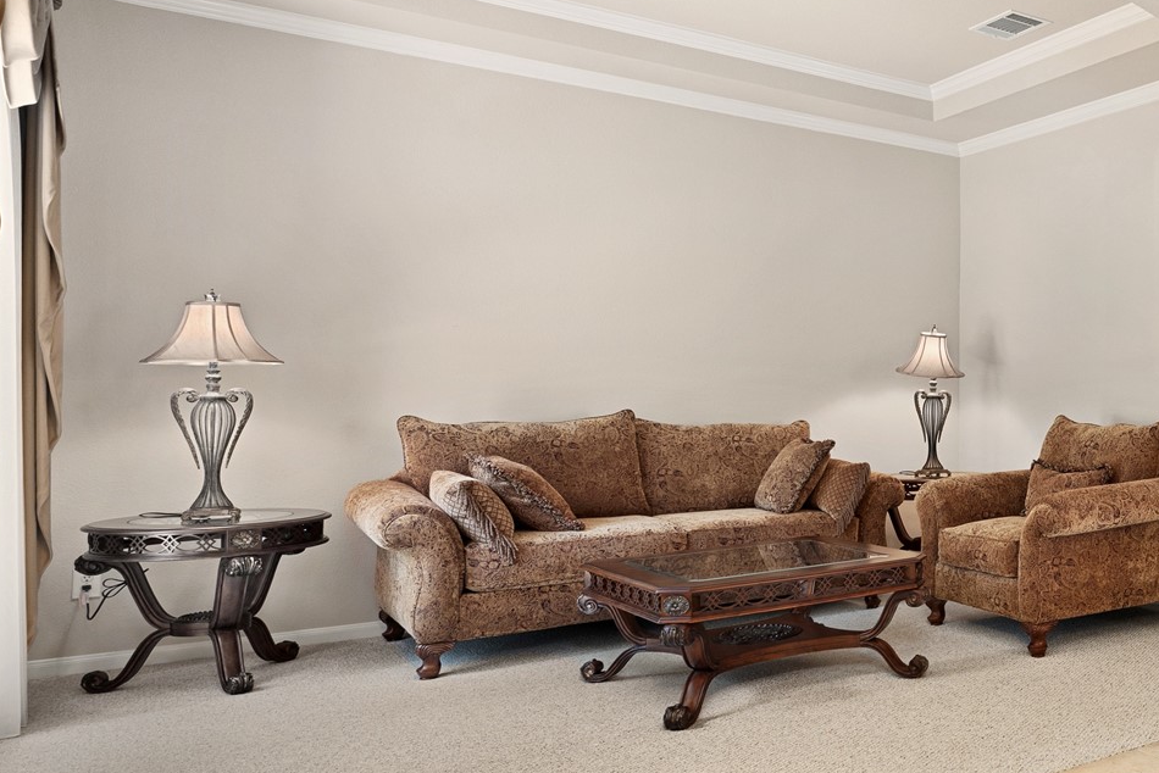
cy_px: 396
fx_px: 1030
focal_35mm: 32
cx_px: 1258
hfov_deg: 45.2
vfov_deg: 41.1
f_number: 8
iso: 800
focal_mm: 14
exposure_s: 1/4
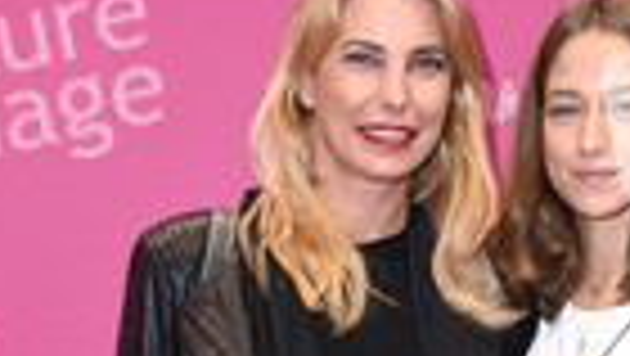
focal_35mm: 104
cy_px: 775
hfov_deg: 20.6
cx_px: 423
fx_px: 1730
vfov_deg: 10.5
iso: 500
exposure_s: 1/160
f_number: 6.3
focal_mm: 23
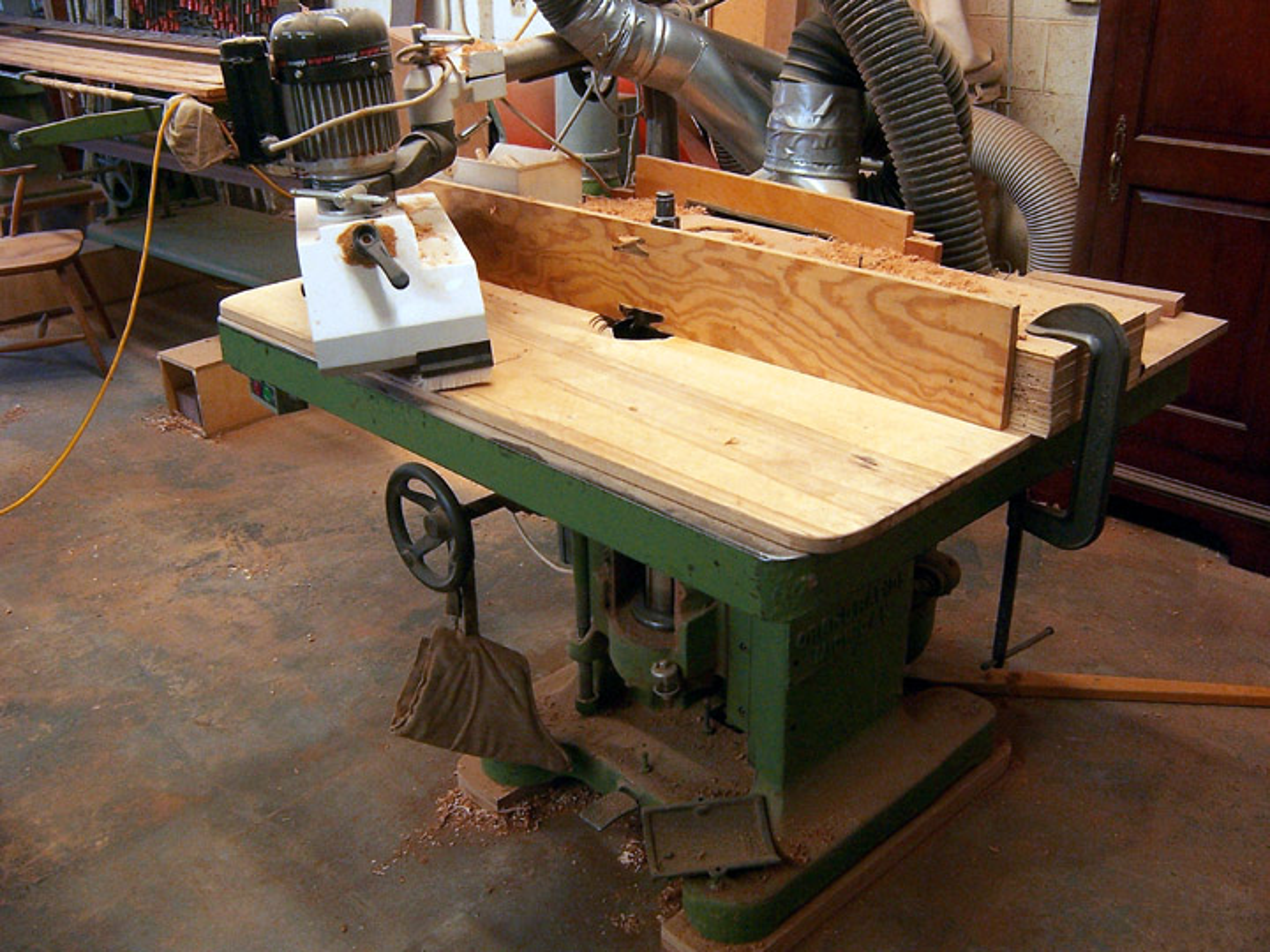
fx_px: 1211
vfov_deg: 42.9
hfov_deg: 55.4
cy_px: 476
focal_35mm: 33
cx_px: 635
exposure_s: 1/15
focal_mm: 5.5
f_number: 3.4
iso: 140
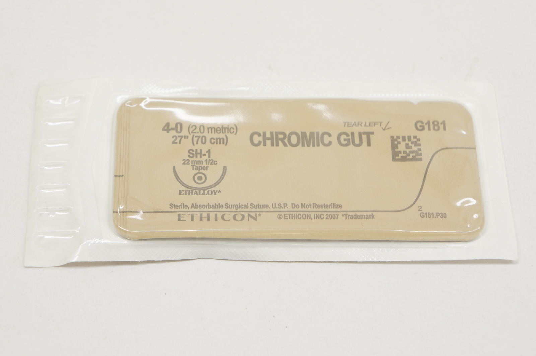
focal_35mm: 80
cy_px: 178
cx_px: 268
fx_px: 1182
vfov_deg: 17.1
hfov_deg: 25.5
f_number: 6.3
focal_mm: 53
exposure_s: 1/80
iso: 400
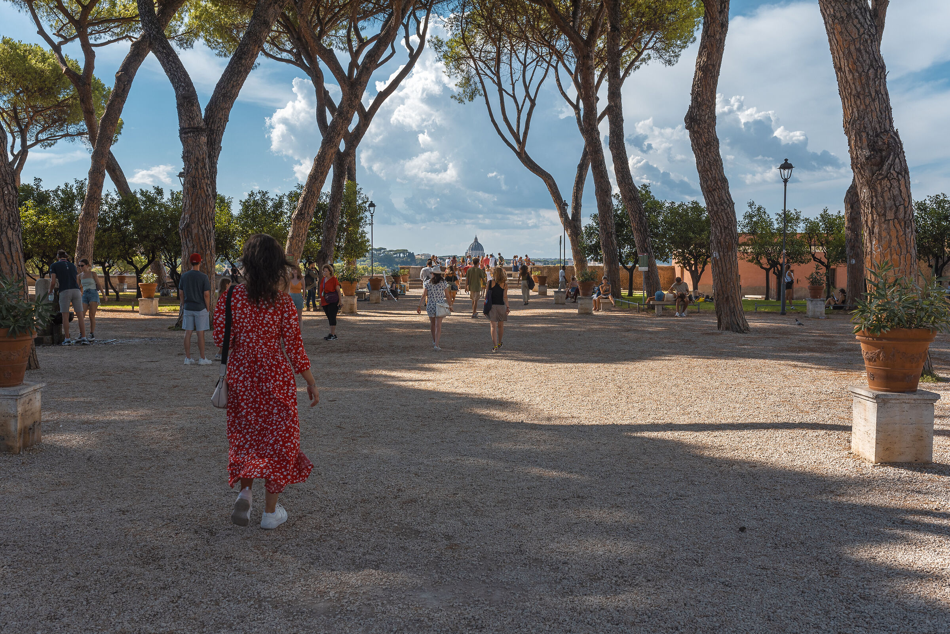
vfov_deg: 37.9
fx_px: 924
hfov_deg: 54.4
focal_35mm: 35
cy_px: 317
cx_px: 475
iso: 125
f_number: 11
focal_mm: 35
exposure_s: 1/400
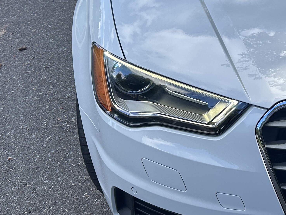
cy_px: 36
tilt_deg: -24.7
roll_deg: +1.1
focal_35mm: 66
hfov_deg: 26.8
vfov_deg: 21.9
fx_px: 545
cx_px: 321
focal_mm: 6.86
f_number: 1.78
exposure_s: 1/1183
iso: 80
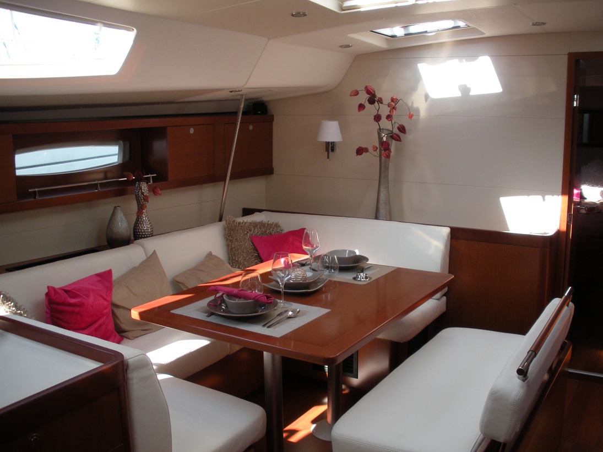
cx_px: 302
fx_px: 610
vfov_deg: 40.7
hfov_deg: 52.6
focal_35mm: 35
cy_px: 226
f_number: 3.5
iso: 104
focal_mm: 6.3
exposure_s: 1/65
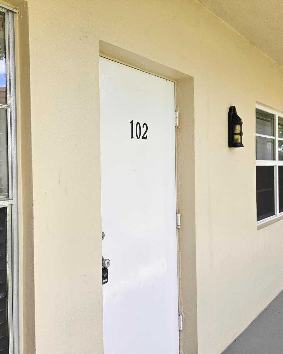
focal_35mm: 30
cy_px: 177
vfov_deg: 58.8
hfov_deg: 48.1
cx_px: 107
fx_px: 314
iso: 25
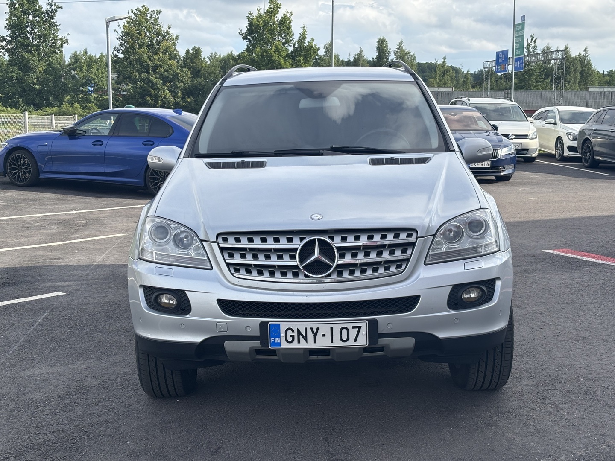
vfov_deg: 28.0
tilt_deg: -10.0
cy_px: 230
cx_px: 308
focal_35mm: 52
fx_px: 924
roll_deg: +0.9
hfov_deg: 36.8
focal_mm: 5.96
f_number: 1.6
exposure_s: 1/1695
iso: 40
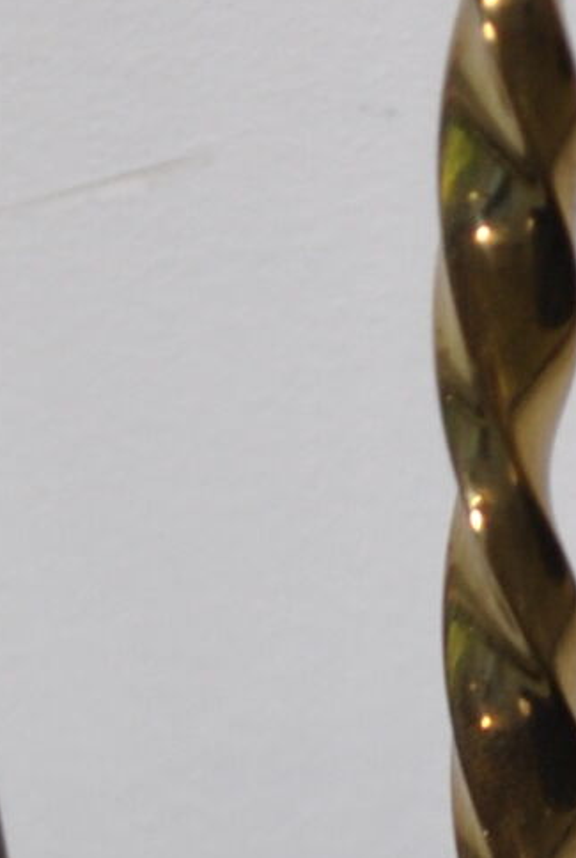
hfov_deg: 2.8
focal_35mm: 494
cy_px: 557
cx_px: 661
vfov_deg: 4.2
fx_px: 11796
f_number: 5.6
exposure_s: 1/80
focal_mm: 55
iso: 200
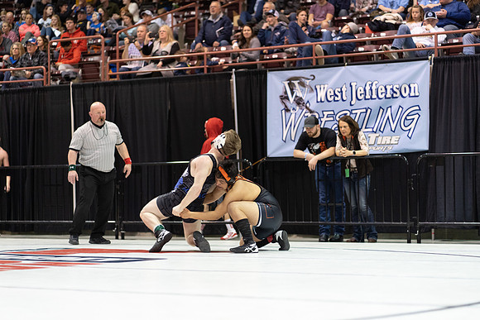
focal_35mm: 85
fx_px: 1134
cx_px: 240
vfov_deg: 16.1
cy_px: 160
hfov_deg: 23.9
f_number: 1.8
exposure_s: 1/500
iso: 2500
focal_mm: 85
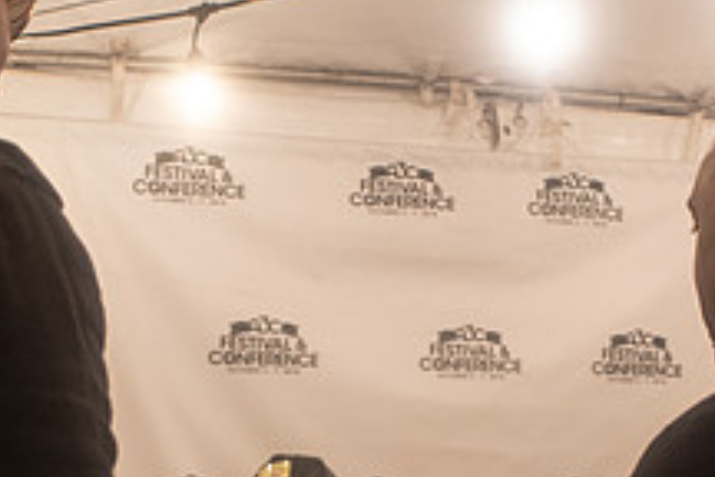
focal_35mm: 64
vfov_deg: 20.2
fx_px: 1271
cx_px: 310
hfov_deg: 31.4
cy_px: 535
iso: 1600
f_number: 3.5
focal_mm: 20
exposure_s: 1/100
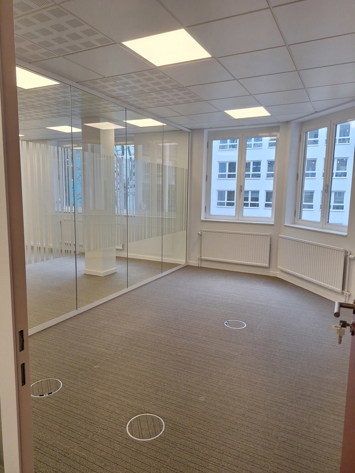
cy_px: 236
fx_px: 314
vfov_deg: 73.9
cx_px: 178
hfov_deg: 58.9
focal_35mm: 23
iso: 40
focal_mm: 5.54
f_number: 1.8
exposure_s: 1/172
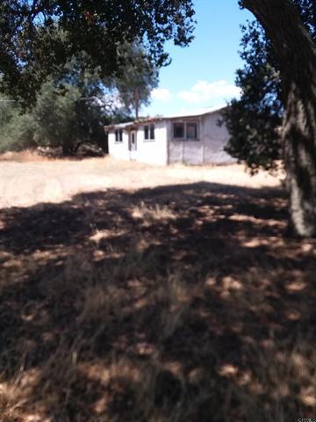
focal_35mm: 29
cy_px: 211
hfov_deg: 48.2
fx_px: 353
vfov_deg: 61.7
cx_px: 158
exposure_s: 1/549
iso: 40
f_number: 1.9
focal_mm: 2.47
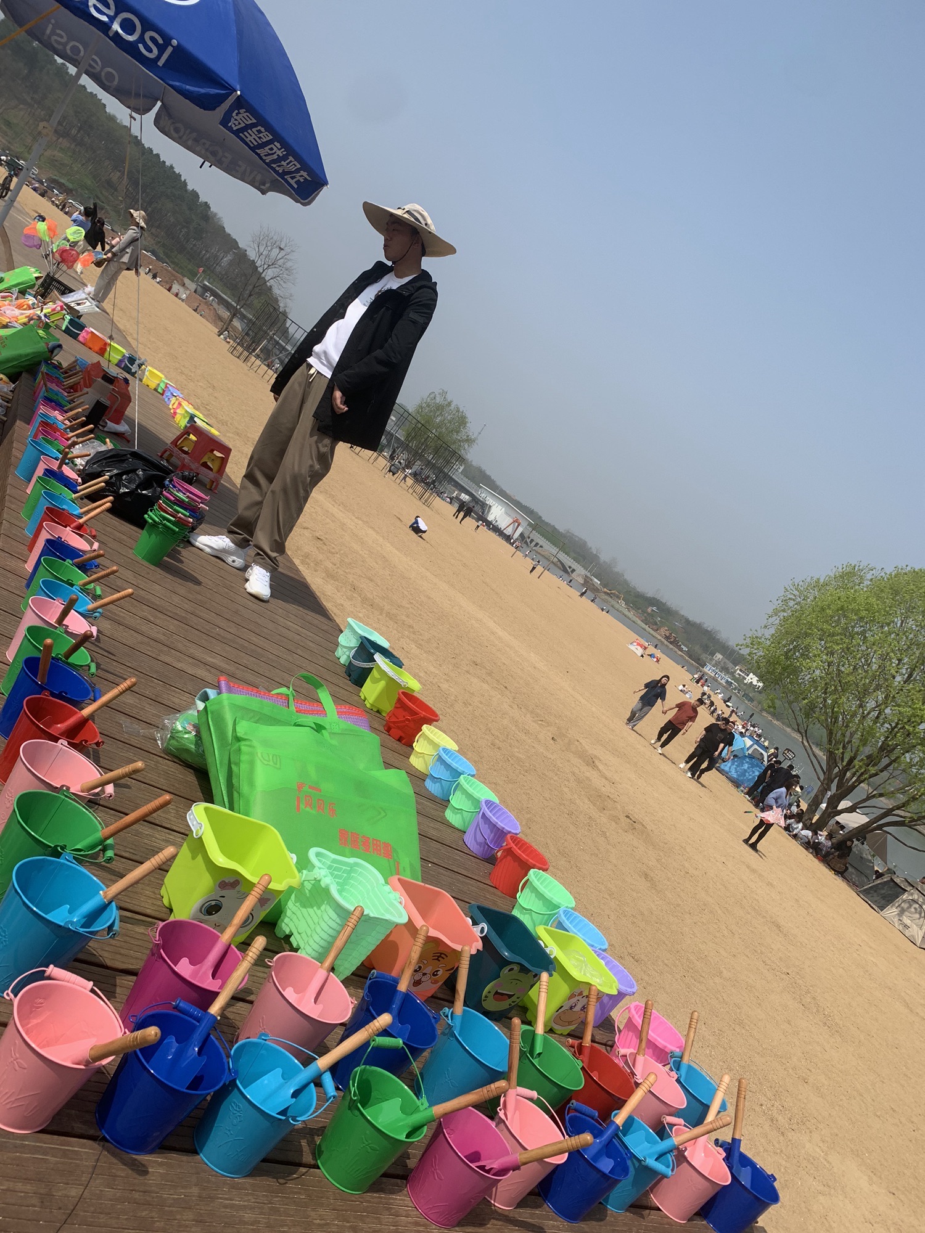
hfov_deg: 53.1
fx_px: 926
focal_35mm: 26
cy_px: 616
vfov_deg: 67.3
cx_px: 462
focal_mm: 4.25
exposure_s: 1/3521
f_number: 1.8
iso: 25
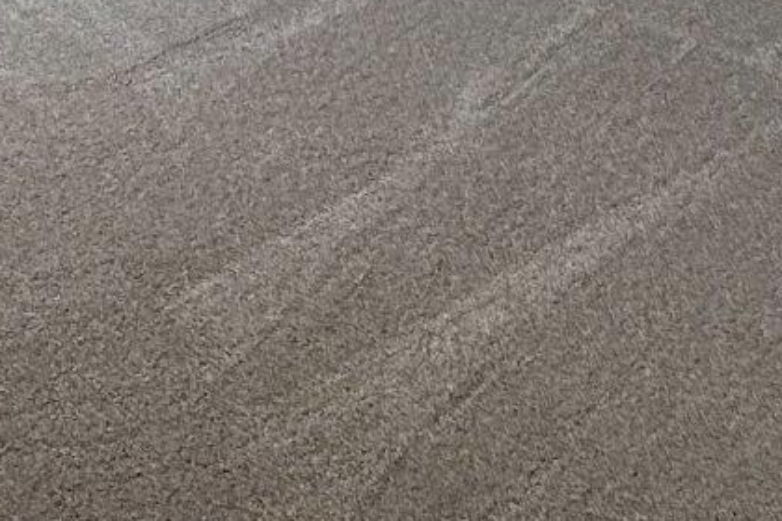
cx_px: 97
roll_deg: +1.3
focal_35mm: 71
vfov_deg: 14.9
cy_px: -588
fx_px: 1542
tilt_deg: -4.5
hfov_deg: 27.5
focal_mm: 2.22
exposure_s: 1/159
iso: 64
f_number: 2.2
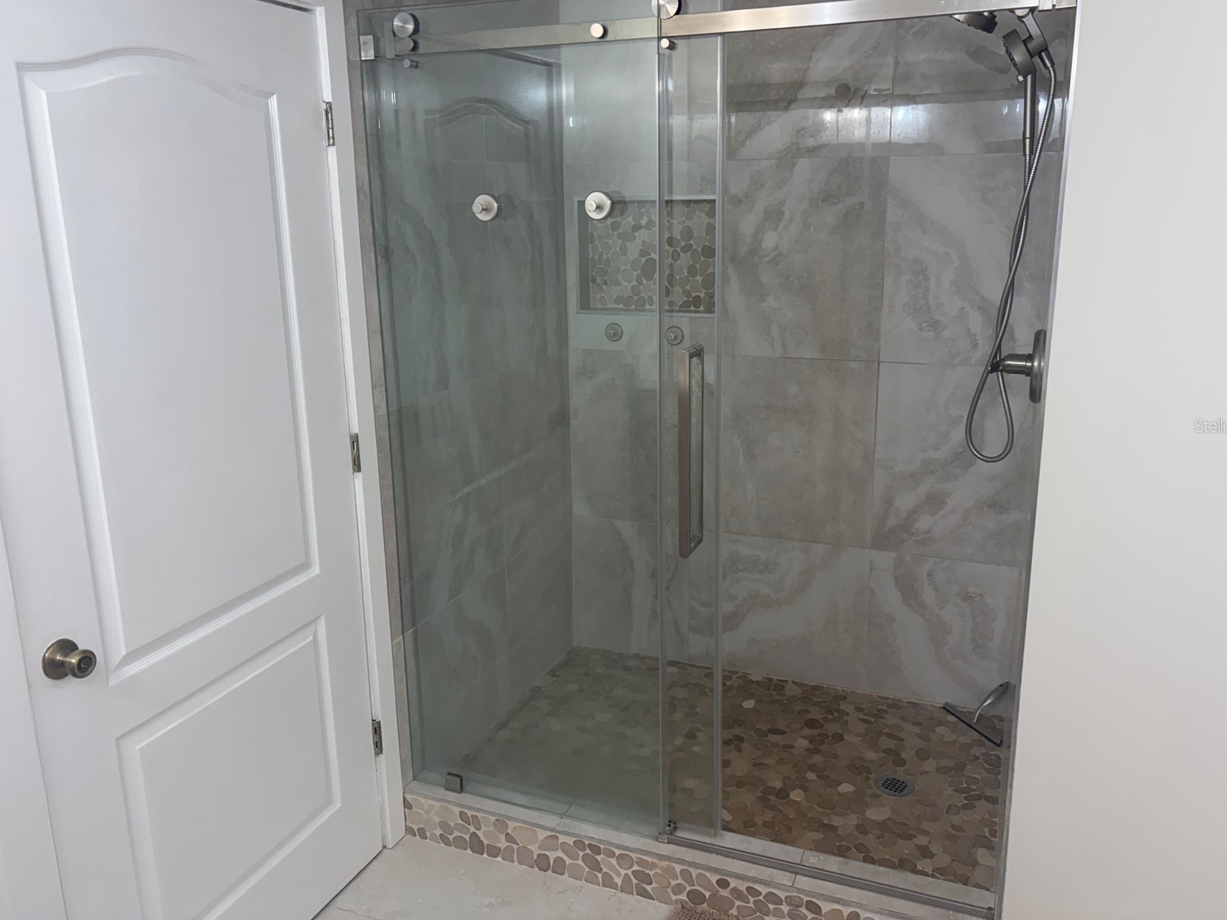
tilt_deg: -14.2
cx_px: 612
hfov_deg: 63.5
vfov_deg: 49.7
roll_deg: +0.5
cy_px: 425
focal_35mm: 28
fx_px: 992
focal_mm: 5.96
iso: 100
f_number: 1.6
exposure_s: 1/120
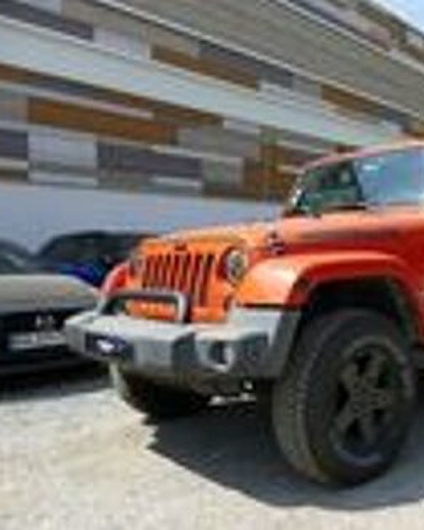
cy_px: 265
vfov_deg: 50.3
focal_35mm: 36
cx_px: 338
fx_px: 565
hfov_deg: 39.5
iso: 125
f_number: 2.8
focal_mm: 9.12
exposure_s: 1/1300
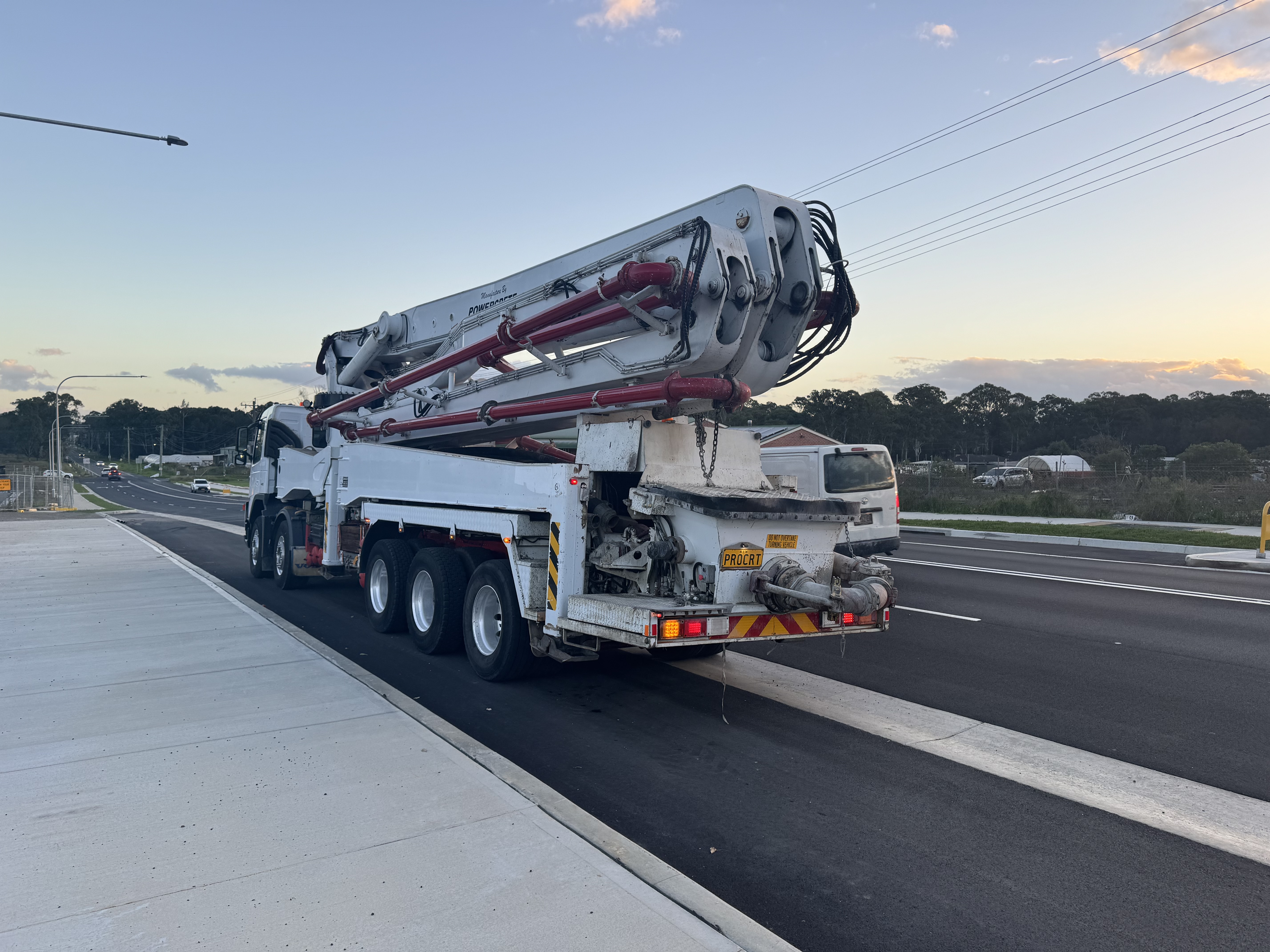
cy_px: 476
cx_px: 635
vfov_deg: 56.8
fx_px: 881
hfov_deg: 71.6
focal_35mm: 24
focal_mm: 6.76
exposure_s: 1/558
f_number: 1.78
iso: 80
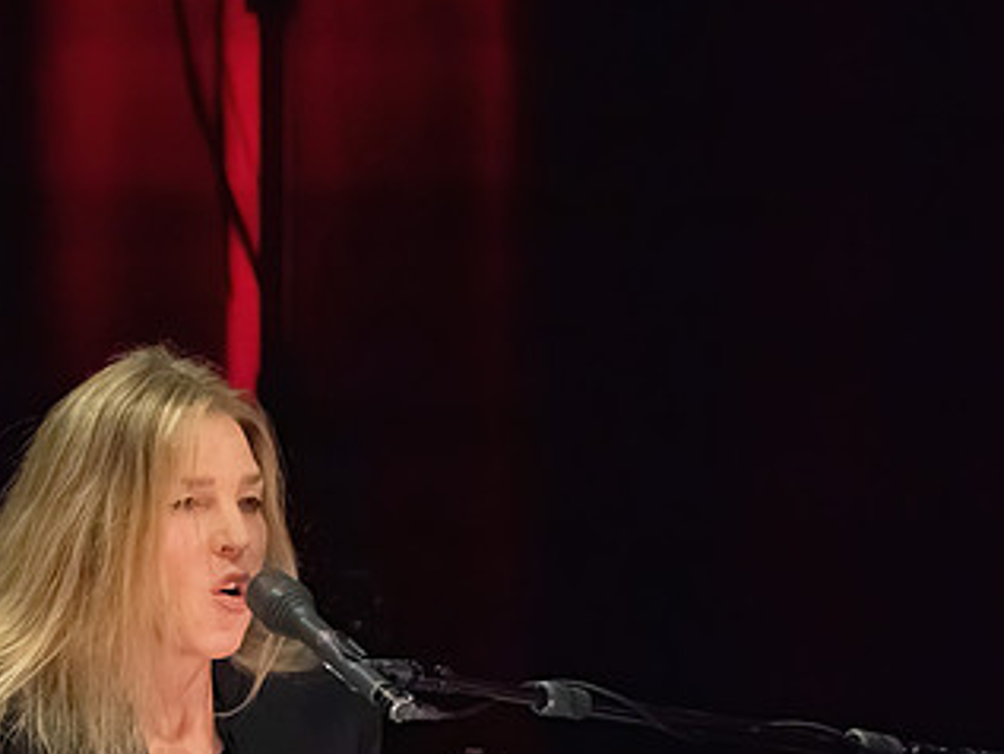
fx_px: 26868
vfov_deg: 1.6
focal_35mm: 926
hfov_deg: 2.1
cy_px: 716
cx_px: 327
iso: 25600
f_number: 9
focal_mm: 400
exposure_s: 1/320
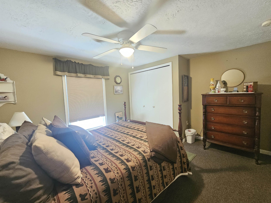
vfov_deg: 89.9
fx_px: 102
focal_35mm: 13
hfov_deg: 106.2
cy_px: 102
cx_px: 136
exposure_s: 1/24
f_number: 2.2
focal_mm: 2.2
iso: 1000
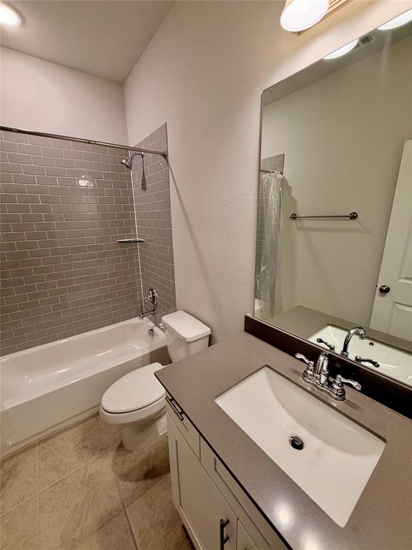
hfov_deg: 85.7
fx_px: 222
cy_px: 275
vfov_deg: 102.1
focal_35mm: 14
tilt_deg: -14.9
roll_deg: +1.0
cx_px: 206
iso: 250
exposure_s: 1/120
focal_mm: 2.22
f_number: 2.2
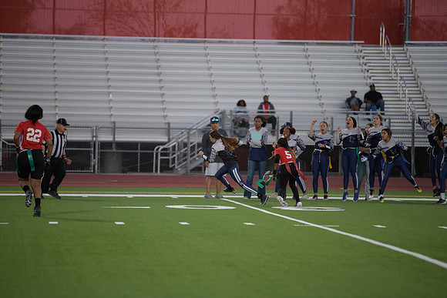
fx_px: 2484
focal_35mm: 200
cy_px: 149
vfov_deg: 6.9
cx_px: 224
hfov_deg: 10.3
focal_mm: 200
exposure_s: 1/640
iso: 1000
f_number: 2.8
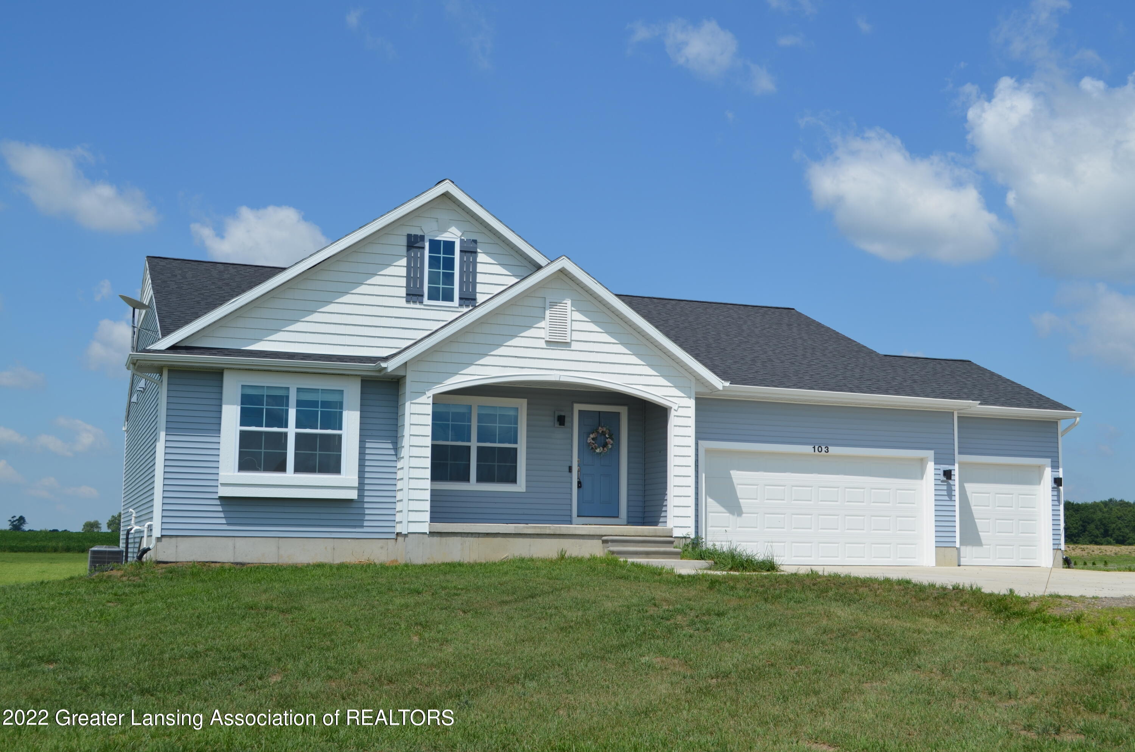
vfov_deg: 30.7
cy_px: 376
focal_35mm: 44
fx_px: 1369
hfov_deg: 45.0
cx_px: 568
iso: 100
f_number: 9
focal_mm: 29
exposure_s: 1/400
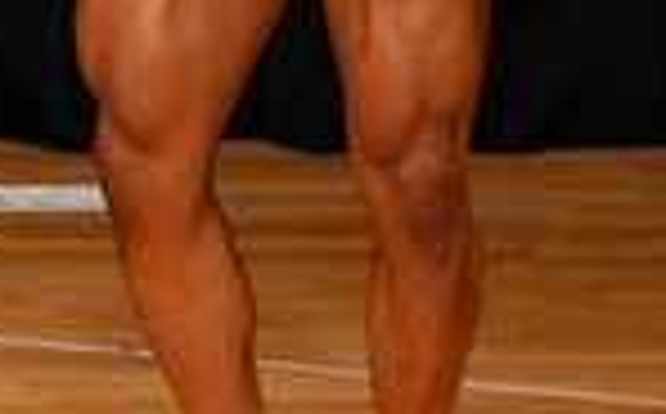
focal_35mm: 1362
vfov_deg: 1.0
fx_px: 24684
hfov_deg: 1.5
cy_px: -216
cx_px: -736
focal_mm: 170
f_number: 5.6
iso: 3200
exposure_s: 1/400
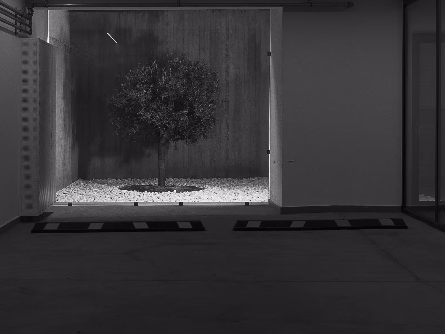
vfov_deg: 22.0
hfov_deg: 29.3
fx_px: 848
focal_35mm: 66
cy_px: 69
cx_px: 183
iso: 1000
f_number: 6.3
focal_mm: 36
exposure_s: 1/60
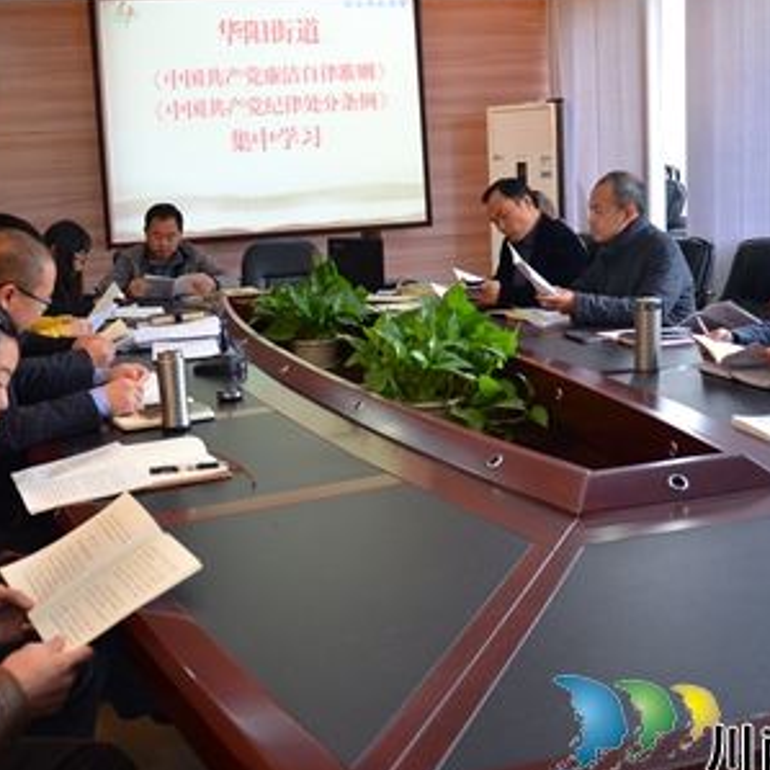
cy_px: 393
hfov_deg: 37.7
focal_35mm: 45
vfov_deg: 37.8
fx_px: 1125
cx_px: 324
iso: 800
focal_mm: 21
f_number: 3.8
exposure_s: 1/50
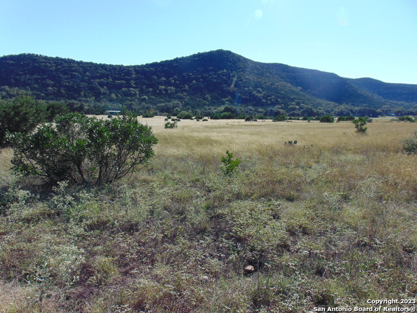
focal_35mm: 25
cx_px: 208
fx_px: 301
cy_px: 156
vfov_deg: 54.9
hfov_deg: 69.4
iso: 80
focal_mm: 4.5
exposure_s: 1/200
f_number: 7.7
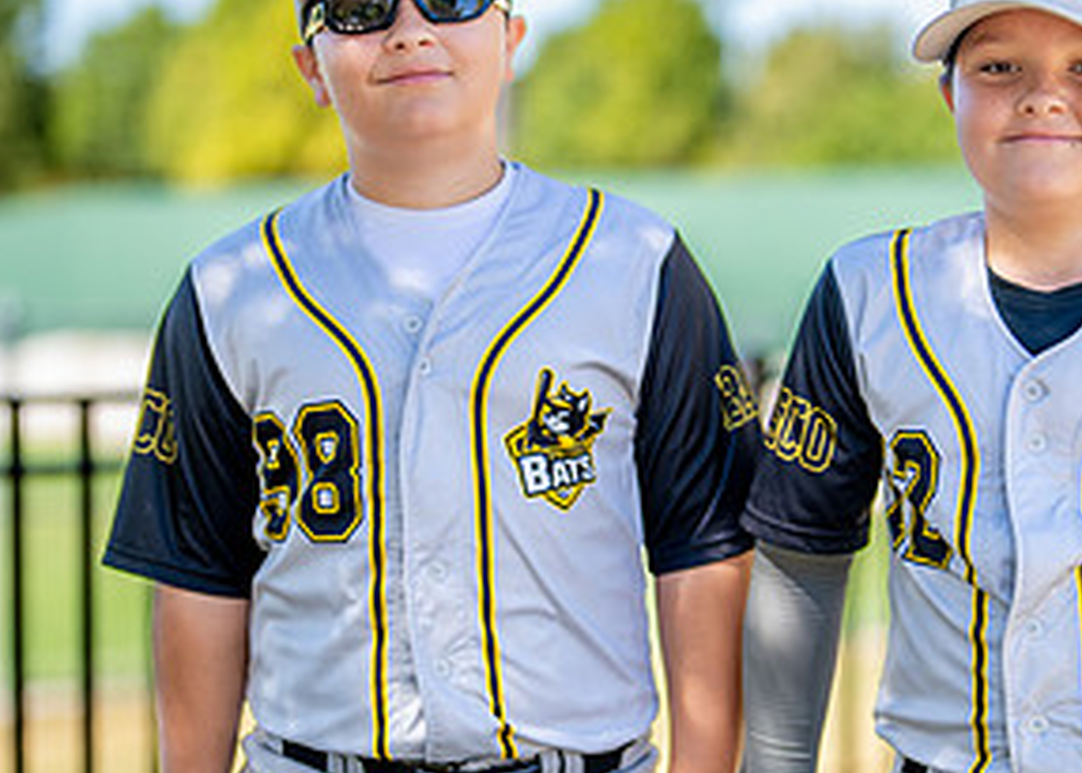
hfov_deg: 16.1
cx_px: 780
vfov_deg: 11.6
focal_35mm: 124
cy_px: 476
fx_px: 3810
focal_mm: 50
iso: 100
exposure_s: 1/2000
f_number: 1.2
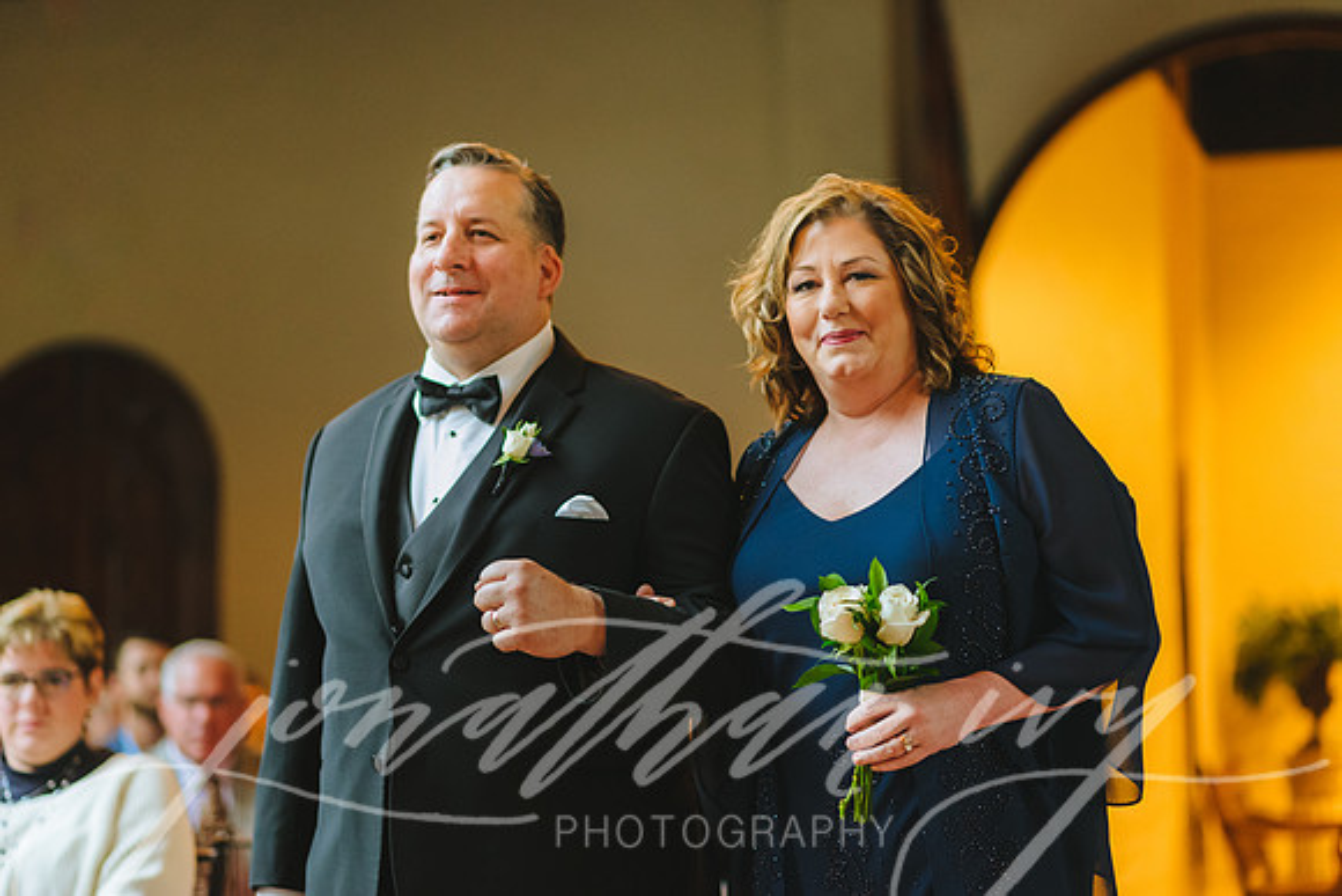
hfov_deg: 22.7
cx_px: 635
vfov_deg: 15.3
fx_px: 3339
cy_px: 424
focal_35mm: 90
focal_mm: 85
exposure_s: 1/200
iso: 3200
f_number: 2
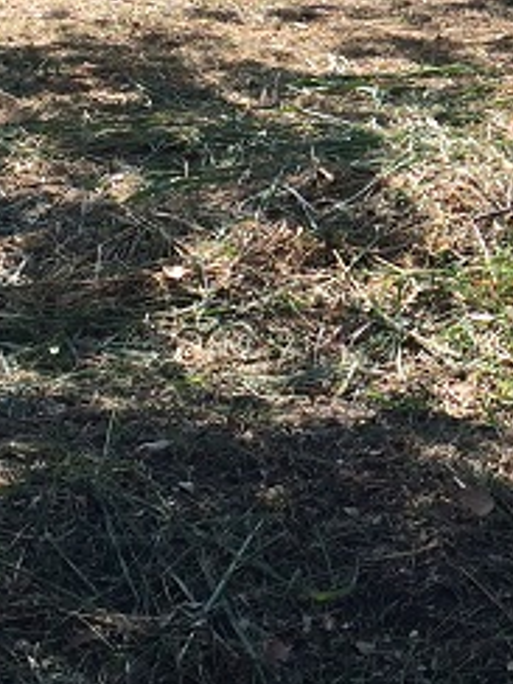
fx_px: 2193
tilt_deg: -4.2
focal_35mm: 111
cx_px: 625
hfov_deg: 13.0
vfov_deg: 16.9
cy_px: -161
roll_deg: -0.5
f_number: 2.2
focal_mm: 4.15
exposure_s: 1/933
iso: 32
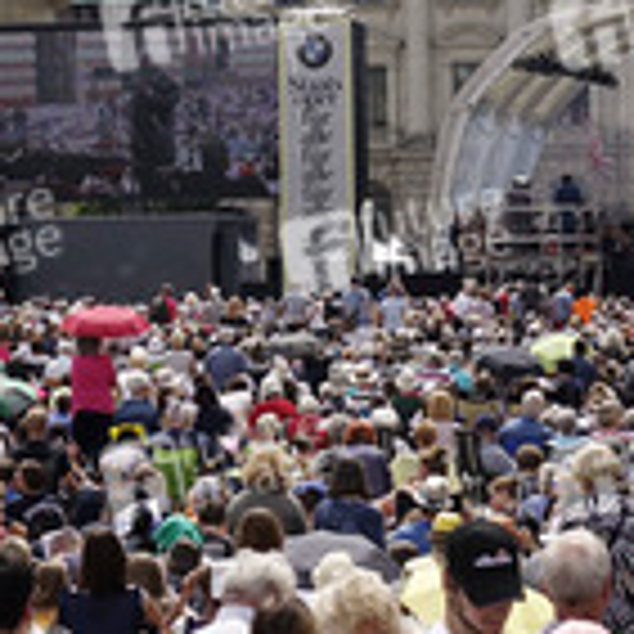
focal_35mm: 155
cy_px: 130
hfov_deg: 11.3
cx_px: 277
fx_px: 3212
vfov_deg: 11.2
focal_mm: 21.05
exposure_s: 1/1000
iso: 100
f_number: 4.5
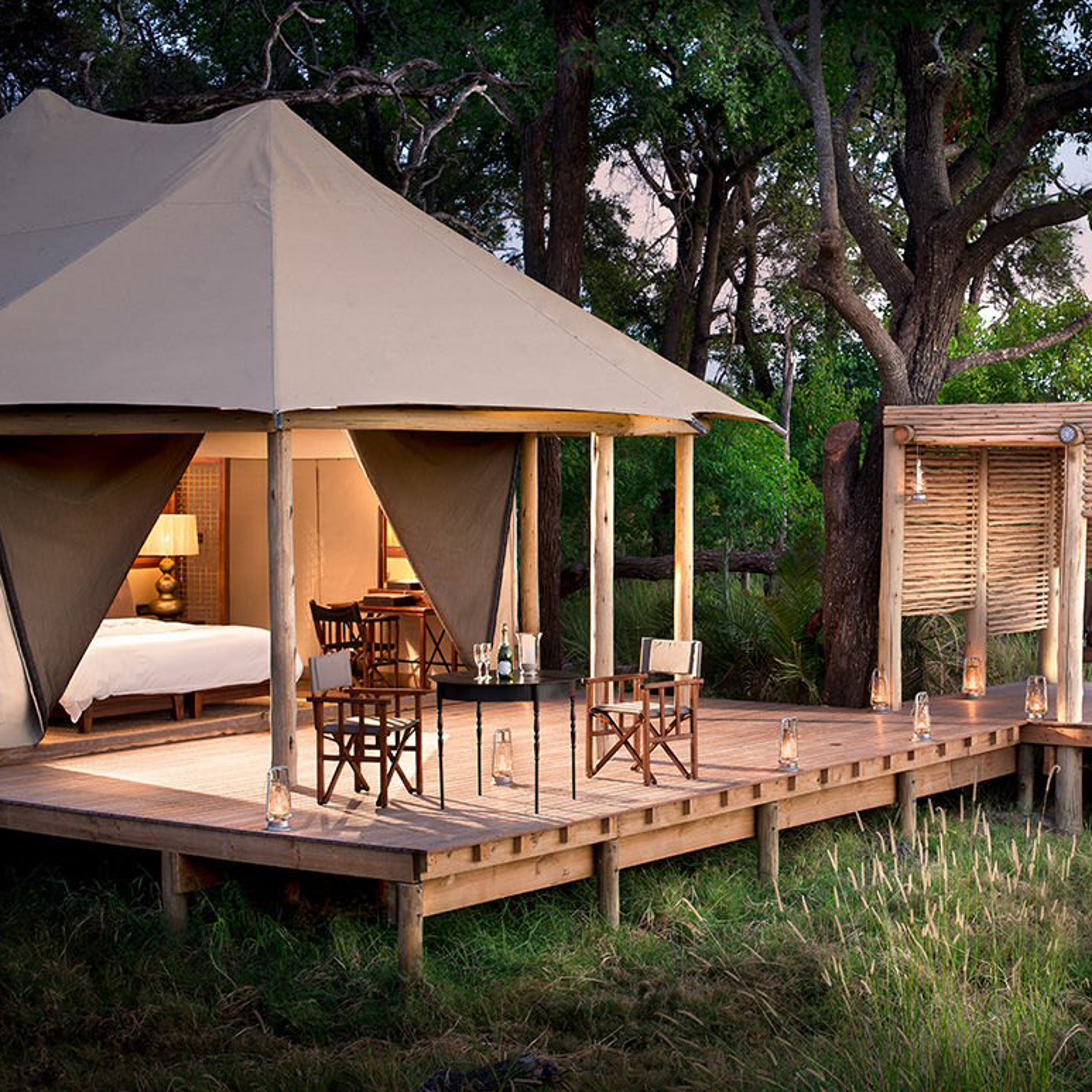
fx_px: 2284
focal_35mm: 64
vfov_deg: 26.9
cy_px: 545
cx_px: 807
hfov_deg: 26.6
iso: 200
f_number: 8
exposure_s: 1/1.43
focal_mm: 50
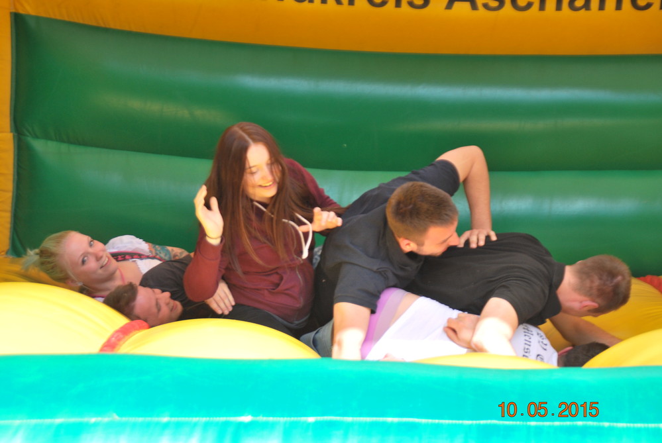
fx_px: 1933
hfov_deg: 19.4
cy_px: 222
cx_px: 331
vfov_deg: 13.1
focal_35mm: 105
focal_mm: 70
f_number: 5.6
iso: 200
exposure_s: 1/200
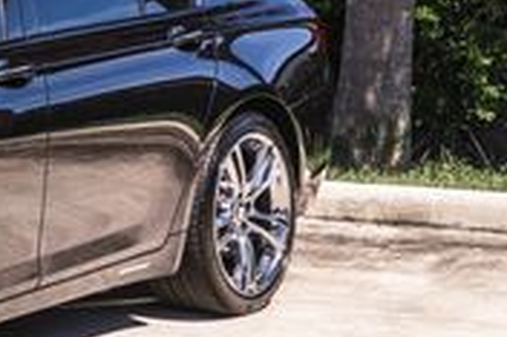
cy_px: 14
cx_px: -348
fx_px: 1998
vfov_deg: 9.6
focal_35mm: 142
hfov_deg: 13.3
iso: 160
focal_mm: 36
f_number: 8
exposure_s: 1/80
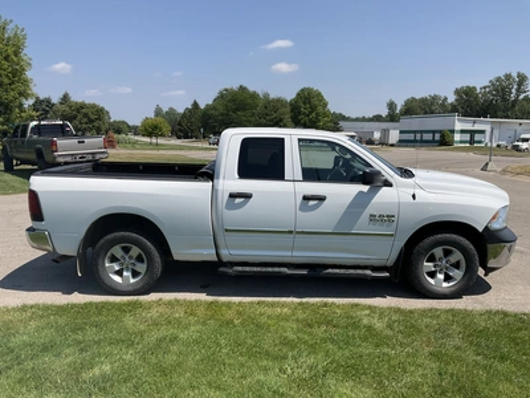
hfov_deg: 61.7
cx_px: 265
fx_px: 444
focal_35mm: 29
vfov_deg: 48.2
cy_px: 199
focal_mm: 3
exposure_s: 1/2320
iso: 25
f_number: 1.8
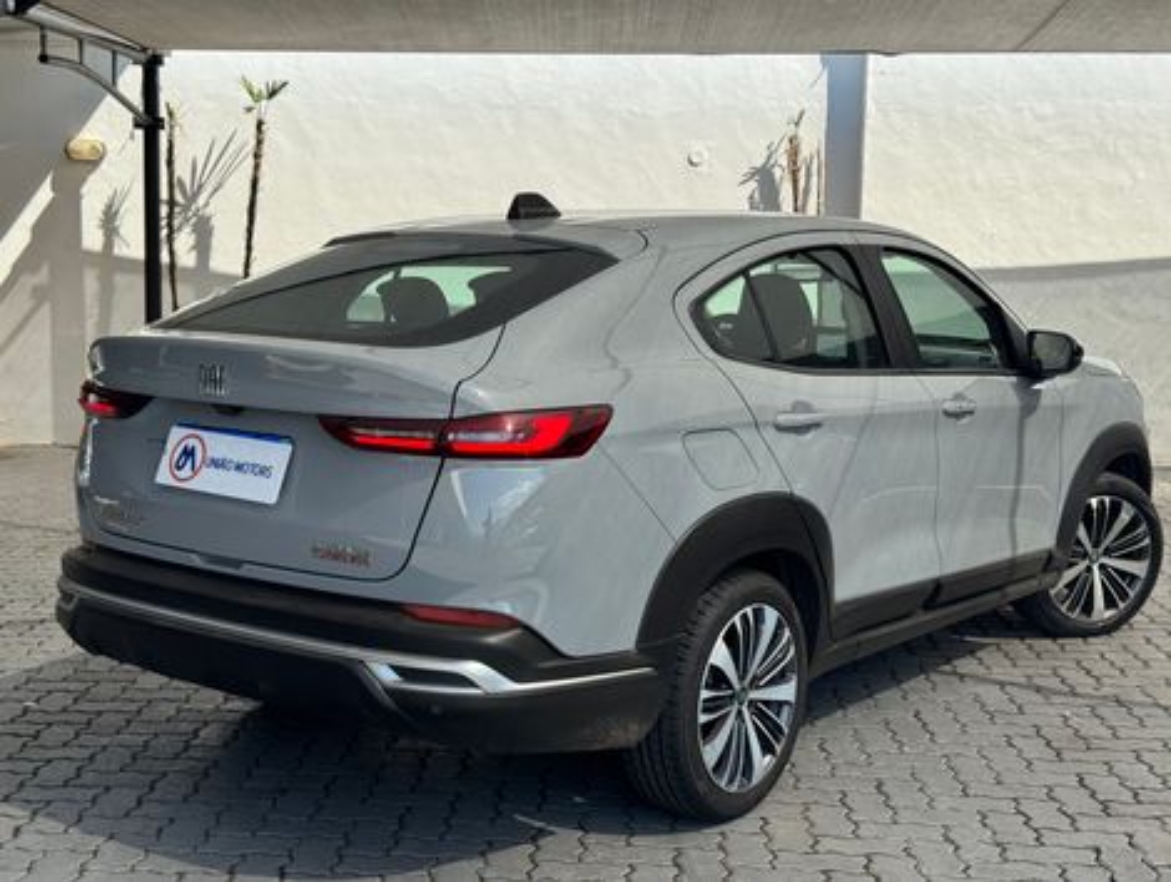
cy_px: 441
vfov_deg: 30.3
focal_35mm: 48
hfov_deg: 39.6
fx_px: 1626
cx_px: 586
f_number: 1.78
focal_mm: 6.76
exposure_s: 1/1770
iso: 64
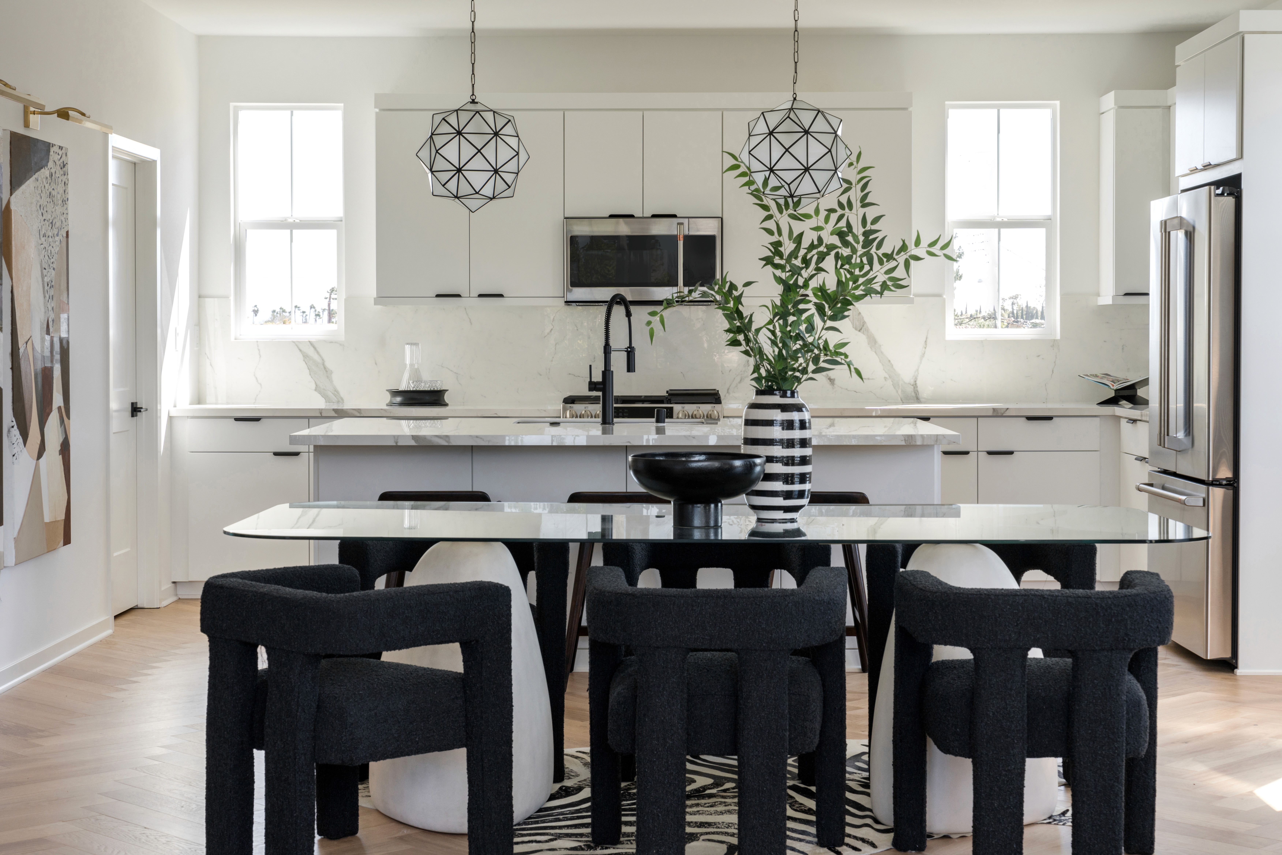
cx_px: 641
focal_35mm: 59
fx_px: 2101
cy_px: 428
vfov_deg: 23.0
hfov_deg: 33.9
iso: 250
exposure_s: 1/20
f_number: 10
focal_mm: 59
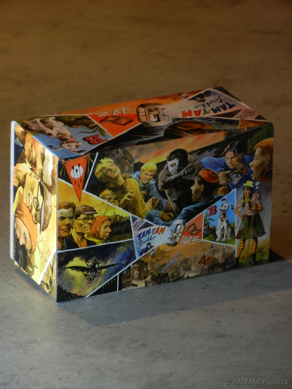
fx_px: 3374
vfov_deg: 6.6
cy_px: 194
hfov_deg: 5.0
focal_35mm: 300
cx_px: 146
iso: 160
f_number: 5.6
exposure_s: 1/31
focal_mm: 54
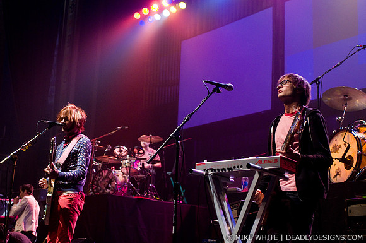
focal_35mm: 66
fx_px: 670
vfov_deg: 20.6
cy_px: 122
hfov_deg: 30.6
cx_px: 183
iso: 800
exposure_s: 1/400
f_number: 2.8
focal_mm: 44
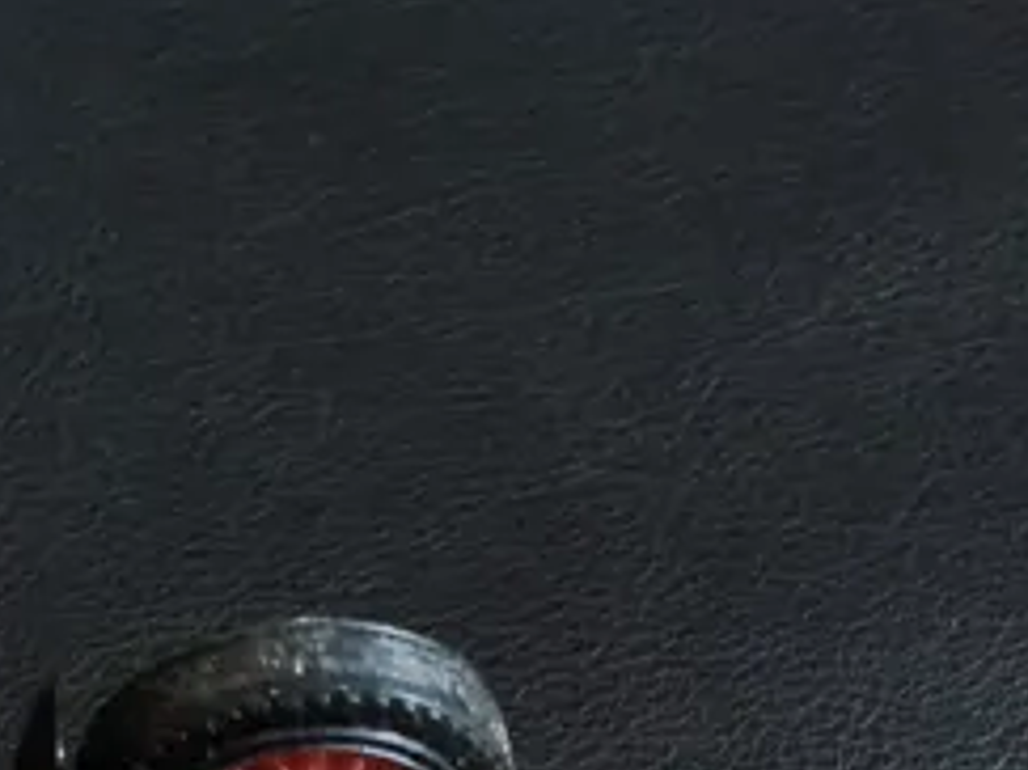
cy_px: 1400
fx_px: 3384
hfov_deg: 17.3
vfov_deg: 11.9
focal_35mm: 114
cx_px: 427
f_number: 2
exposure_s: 1/50
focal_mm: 2.87
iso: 400
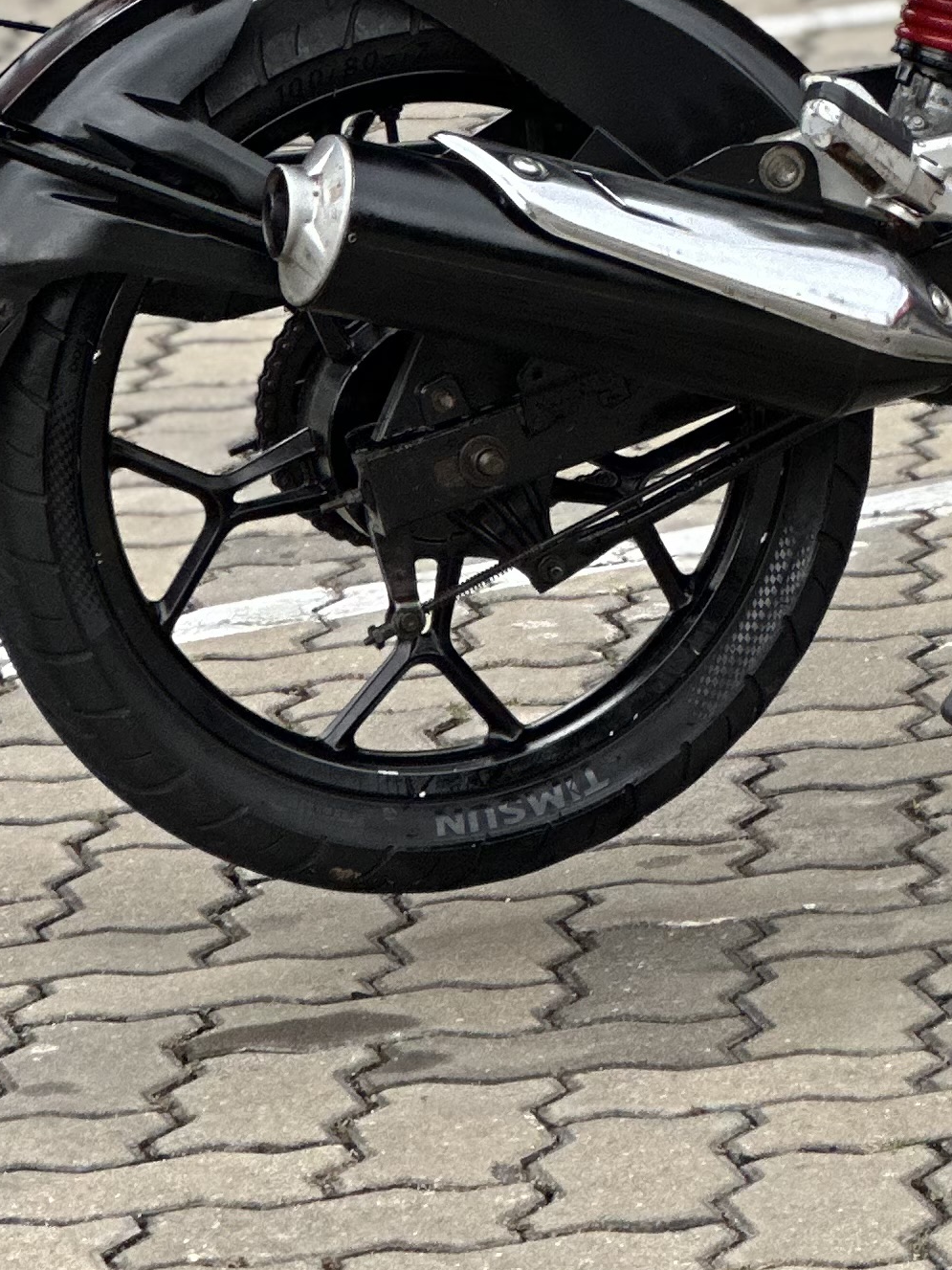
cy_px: -493
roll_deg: -0.6
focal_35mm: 234
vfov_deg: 8.3
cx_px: 1207
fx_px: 8582
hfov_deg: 6.3
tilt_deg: -3.2
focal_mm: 9
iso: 160
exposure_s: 1/121
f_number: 2.8
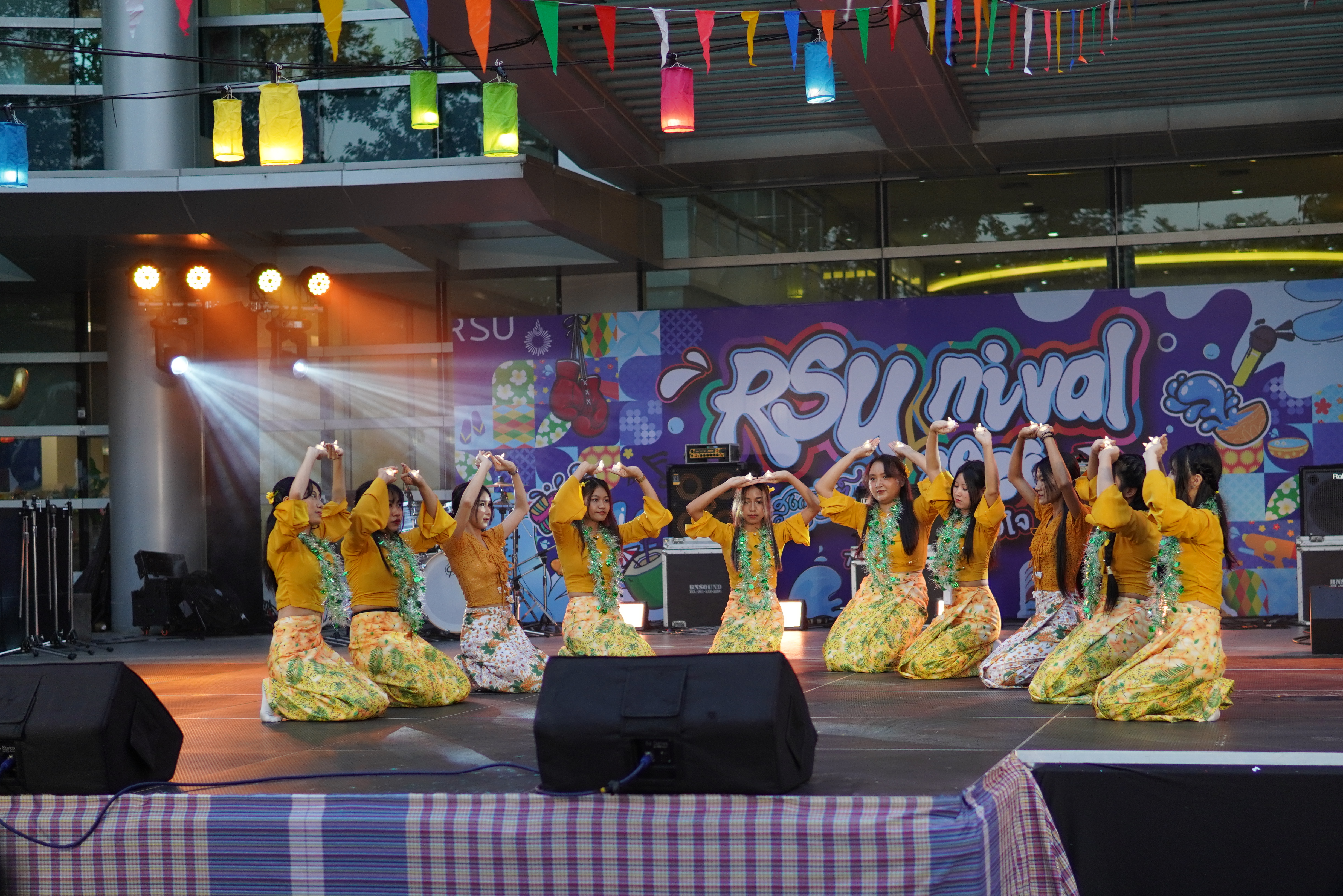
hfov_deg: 36.2
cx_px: 748
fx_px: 2052
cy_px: 496
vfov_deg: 24.6
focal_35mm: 55
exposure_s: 1/800
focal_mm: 30
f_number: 1.4
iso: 250
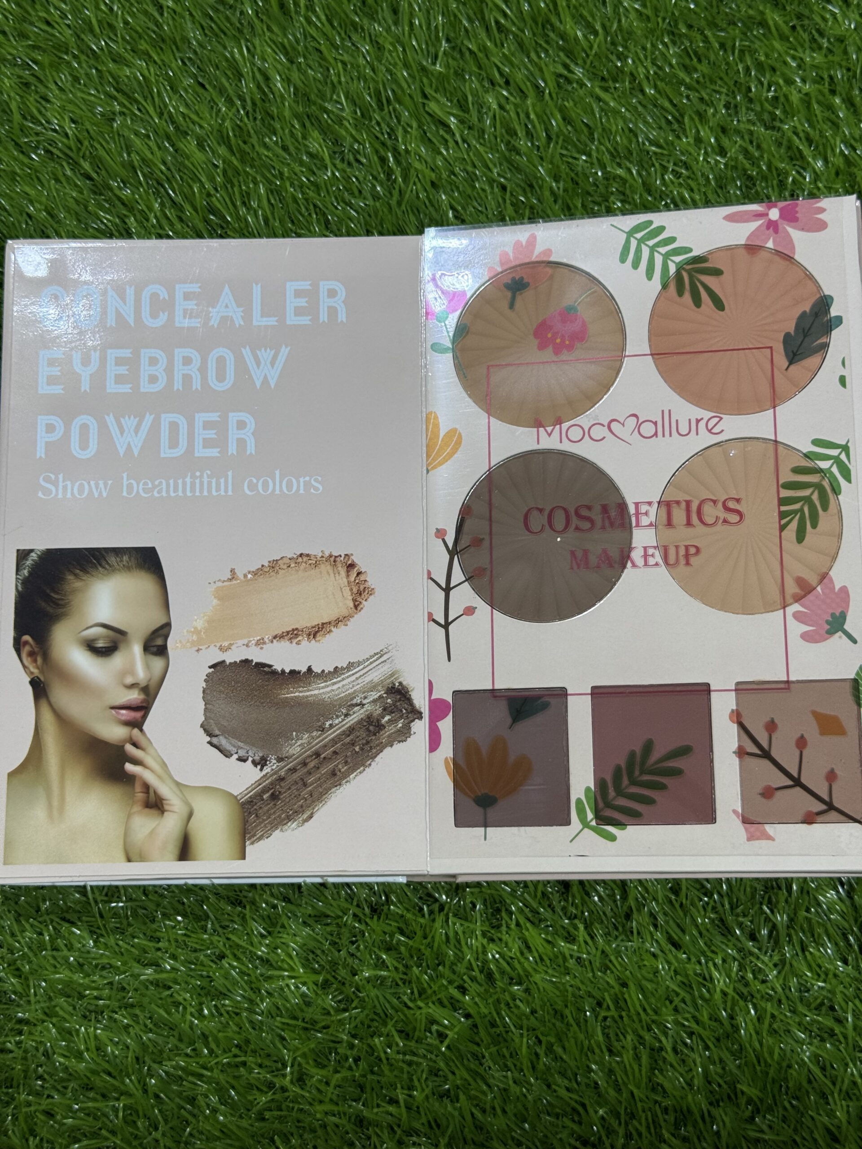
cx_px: 431
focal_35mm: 48
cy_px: 574
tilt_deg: -77.8
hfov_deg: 30.3
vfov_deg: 39.7
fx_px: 1594
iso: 50
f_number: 1.78
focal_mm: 6.76
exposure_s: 1/185
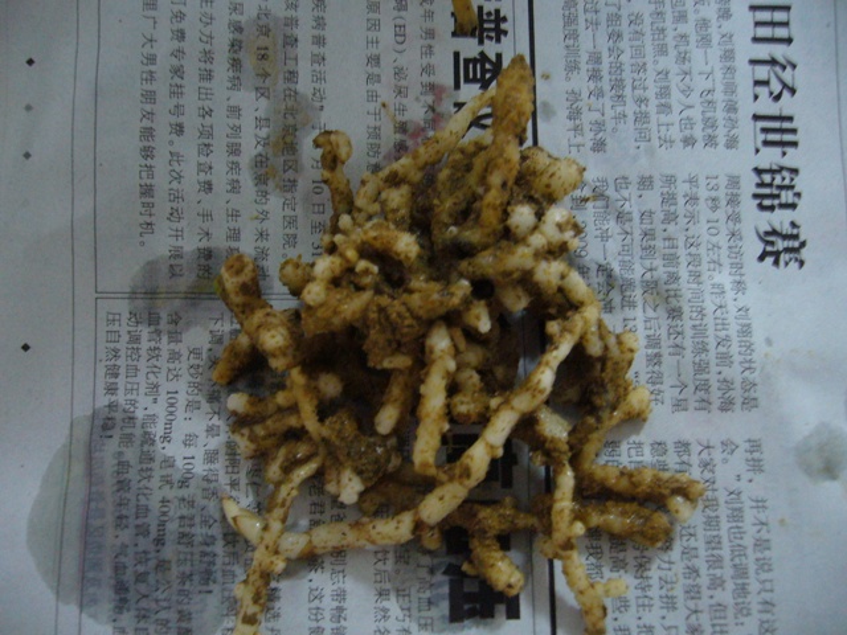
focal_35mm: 35
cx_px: 424
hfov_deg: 52.6
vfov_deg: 40.7
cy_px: 318
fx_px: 856
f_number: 2.8
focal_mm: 5.8
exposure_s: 1/8
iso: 200
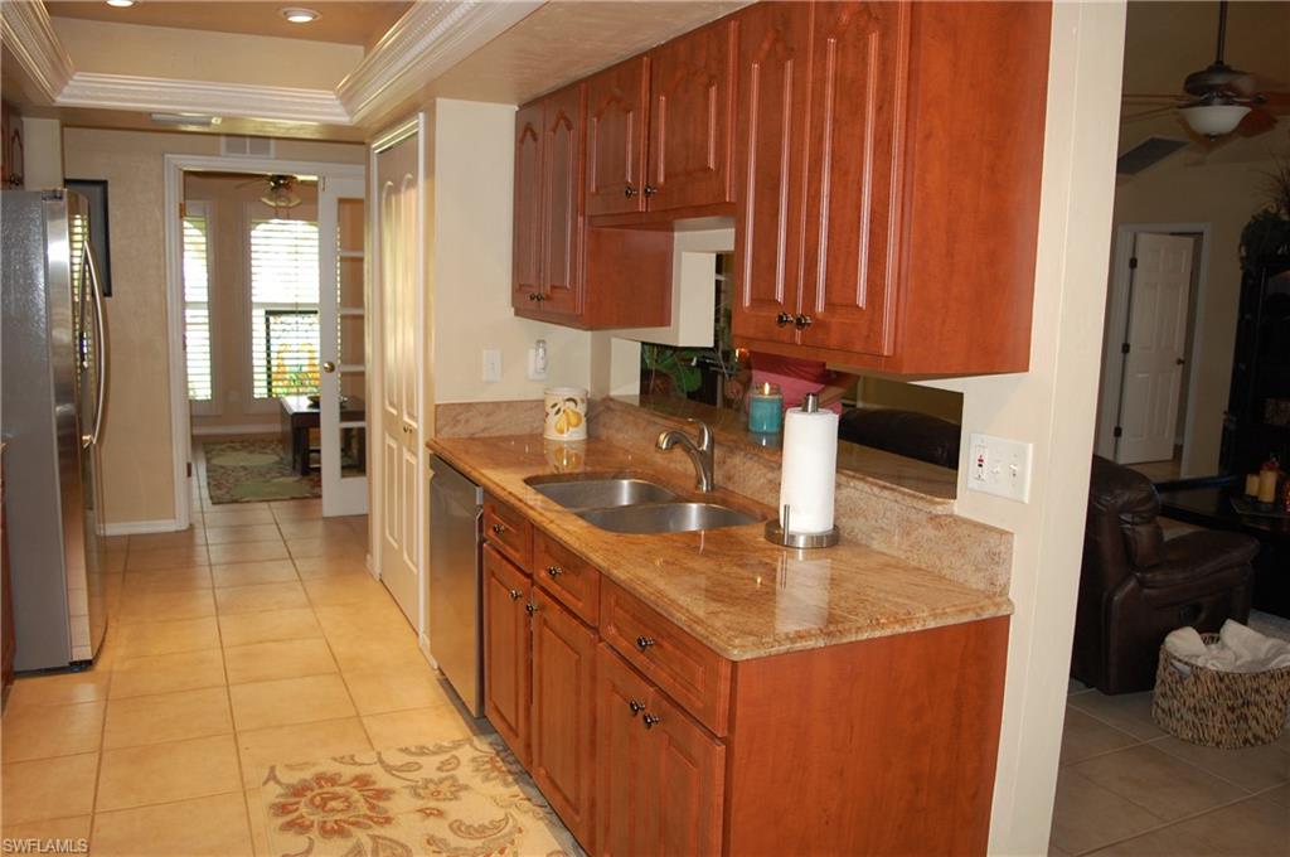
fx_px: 966
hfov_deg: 67.4
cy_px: 428
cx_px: 645
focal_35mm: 27
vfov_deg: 47.8
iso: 400
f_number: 3.5
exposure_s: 1/60
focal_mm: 18
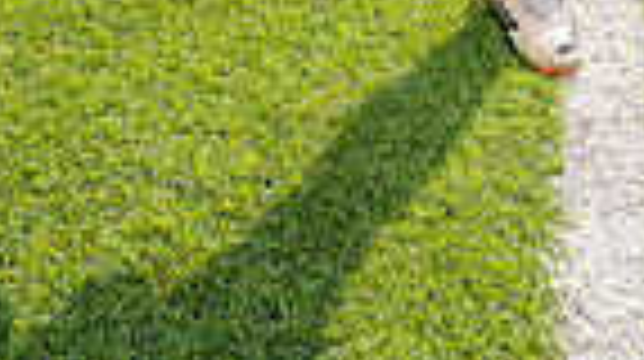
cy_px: -648
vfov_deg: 8.6
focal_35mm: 122
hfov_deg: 17.6
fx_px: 2081
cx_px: 401
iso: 320
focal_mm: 37
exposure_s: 1/250
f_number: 10
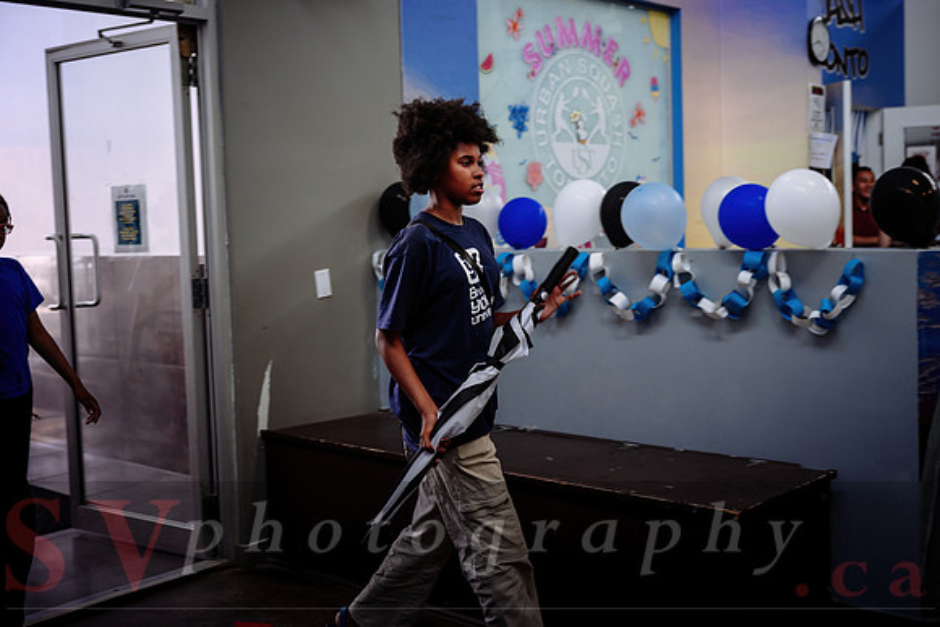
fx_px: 1078
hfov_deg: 47.0
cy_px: 268
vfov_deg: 32.4
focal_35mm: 41
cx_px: 539
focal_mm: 36
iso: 80
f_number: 2.8
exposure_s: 1/160
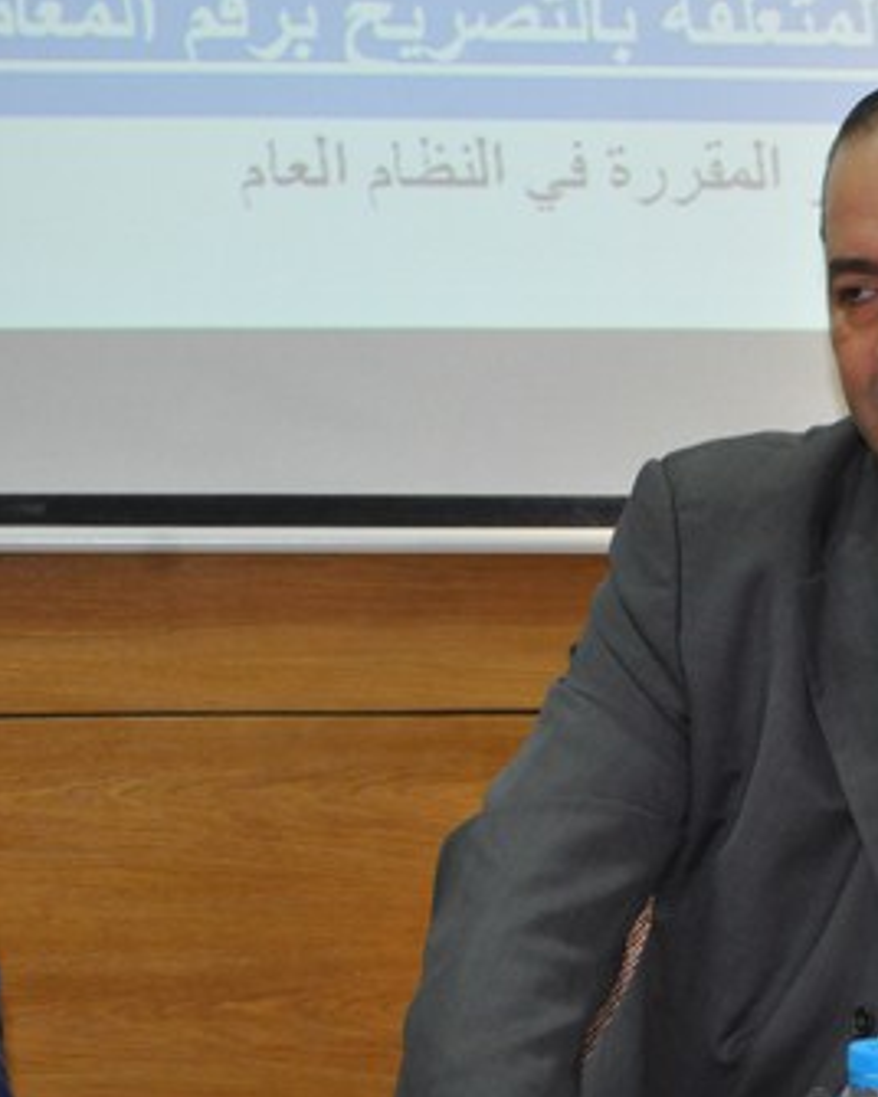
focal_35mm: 148
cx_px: 989
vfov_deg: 13.0
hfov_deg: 10.3
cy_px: 650
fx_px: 4804
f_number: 5.6
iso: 800
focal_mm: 55
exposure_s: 1/60
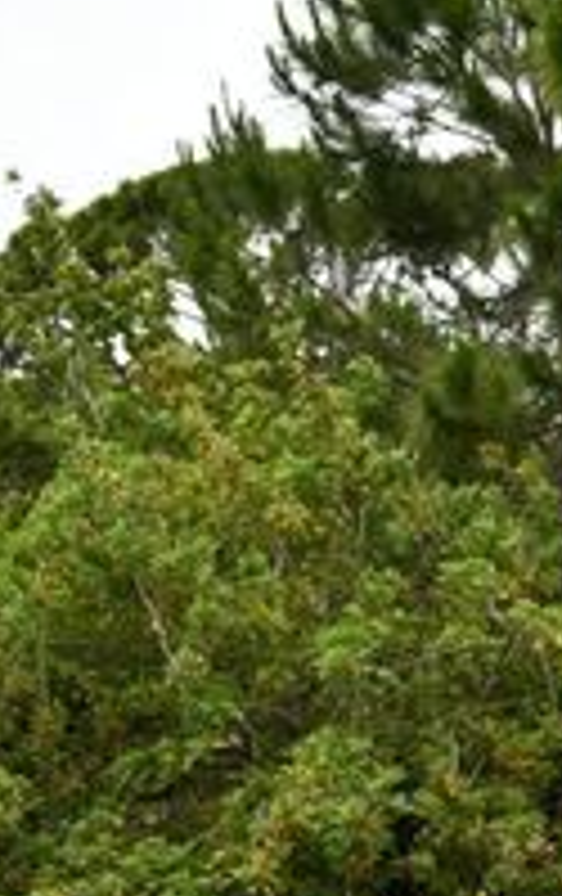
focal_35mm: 144
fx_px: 3516
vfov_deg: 14.3
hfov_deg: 8.3
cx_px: 1421
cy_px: 919
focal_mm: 22
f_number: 8
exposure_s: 1/250
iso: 125
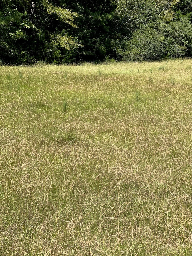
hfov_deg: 19.1
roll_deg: -0.5
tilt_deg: -7.4
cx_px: 96
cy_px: 128
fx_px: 569
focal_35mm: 77
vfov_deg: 25.3
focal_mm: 9
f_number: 2.8
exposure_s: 1/469
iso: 32
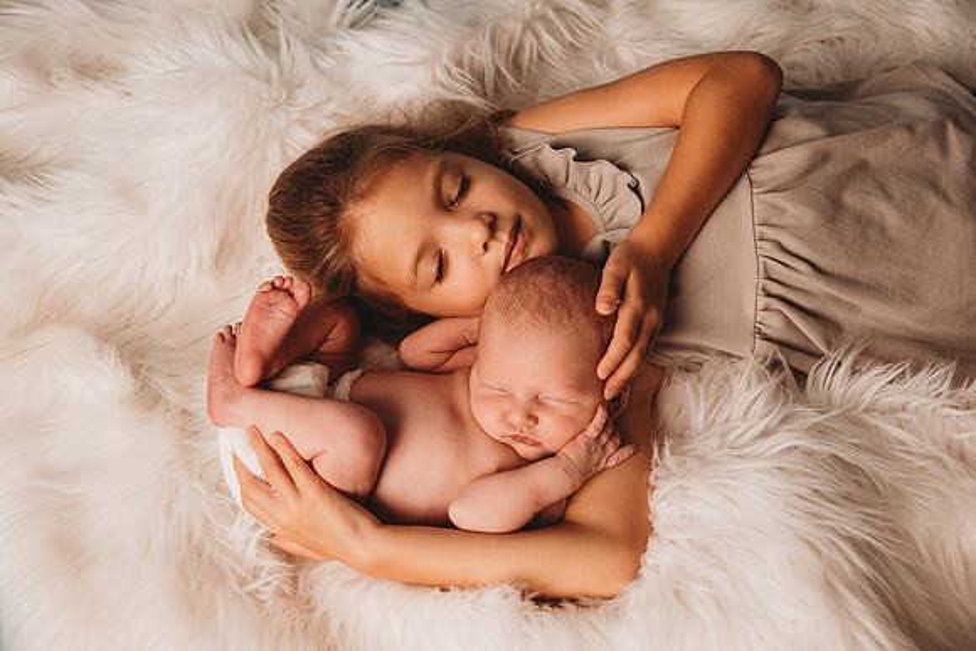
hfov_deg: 42.7
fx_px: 1247
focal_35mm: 46
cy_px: 326
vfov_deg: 29.3
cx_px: 488
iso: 160
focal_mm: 46
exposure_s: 1/160
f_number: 4
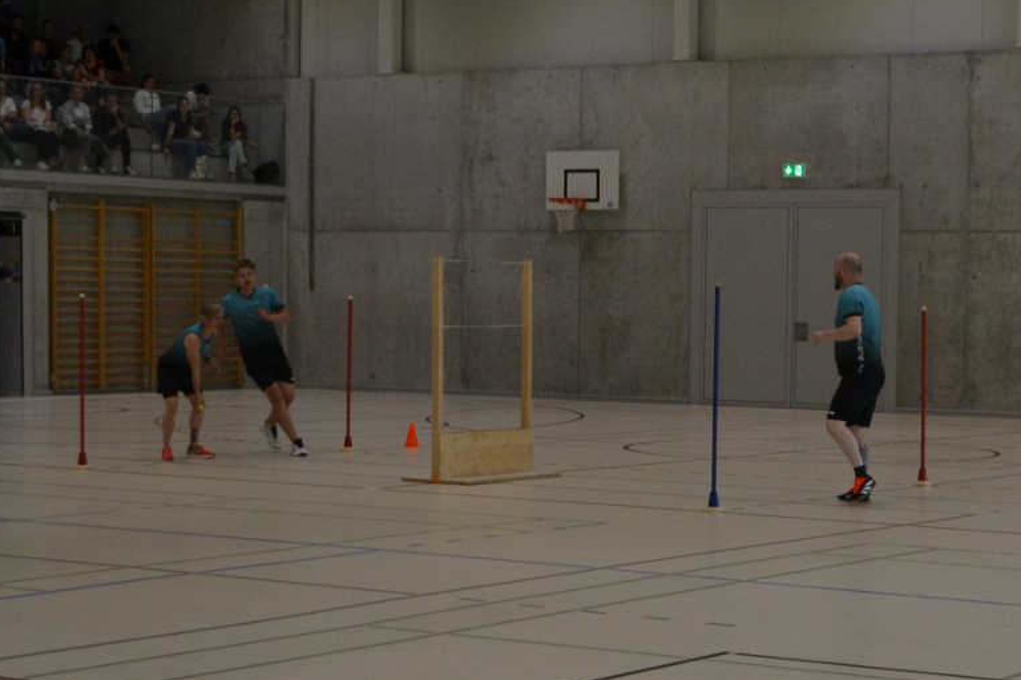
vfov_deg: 15.5
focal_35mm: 88
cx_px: 811
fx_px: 2496
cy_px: 477
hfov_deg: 22.8
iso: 640
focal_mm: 22
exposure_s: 1/500
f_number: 3.8
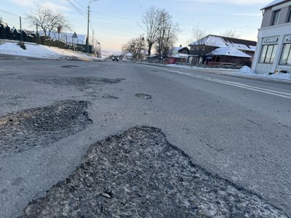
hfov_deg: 71.6
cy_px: 109
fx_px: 202
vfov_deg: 56.8
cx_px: 146
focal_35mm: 24
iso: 80
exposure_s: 1/544
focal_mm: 6.76
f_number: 1.78
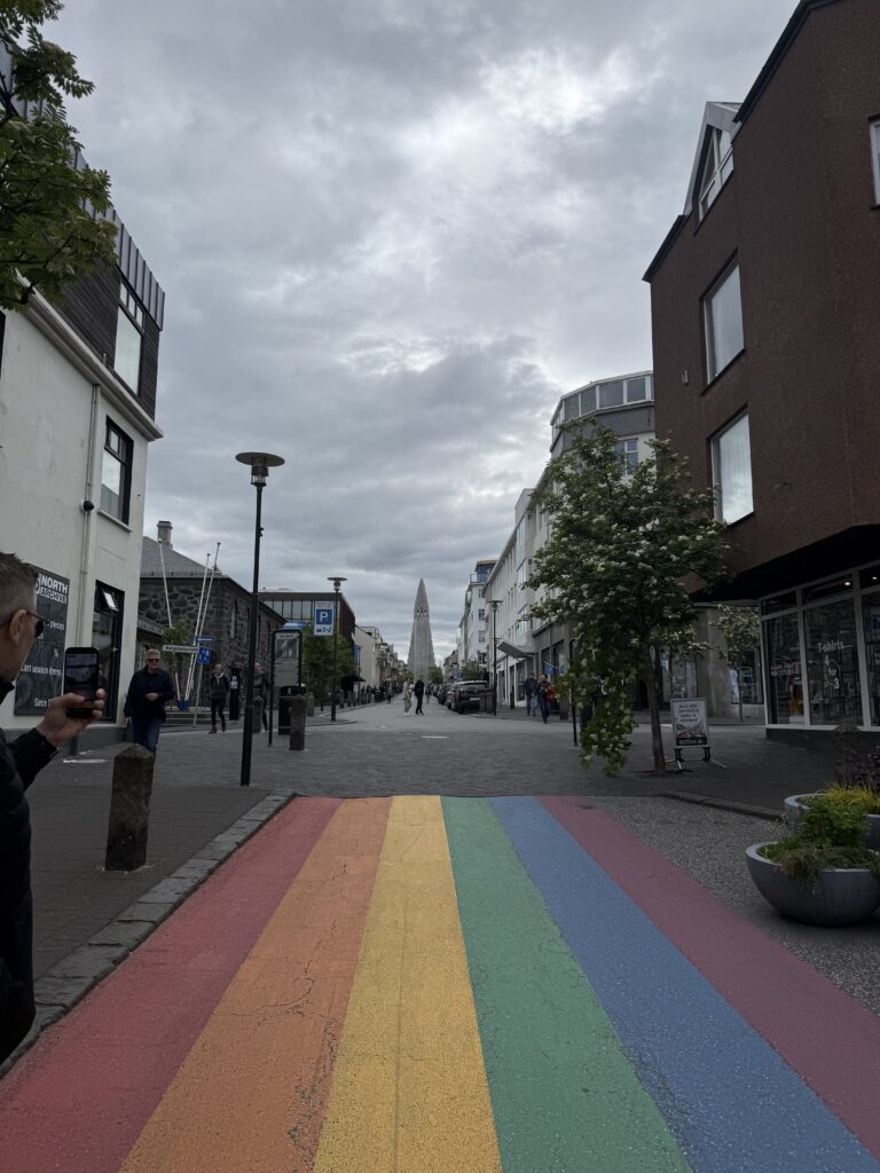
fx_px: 813
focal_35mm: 24
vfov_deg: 71.6
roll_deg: -0.2
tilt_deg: +9.5
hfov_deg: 56.8
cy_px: 586
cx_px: 440
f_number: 1.78
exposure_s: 1/11905
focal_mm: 6.76
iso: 80
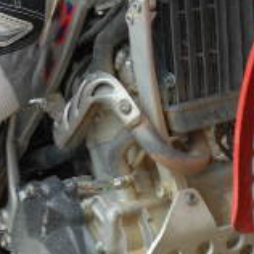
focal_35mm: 375
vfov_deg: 4.6
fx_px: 3113
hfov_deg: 4.7
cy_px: -94
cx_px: 122
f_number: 4.8
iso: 400
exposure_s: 1/320
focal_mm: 50
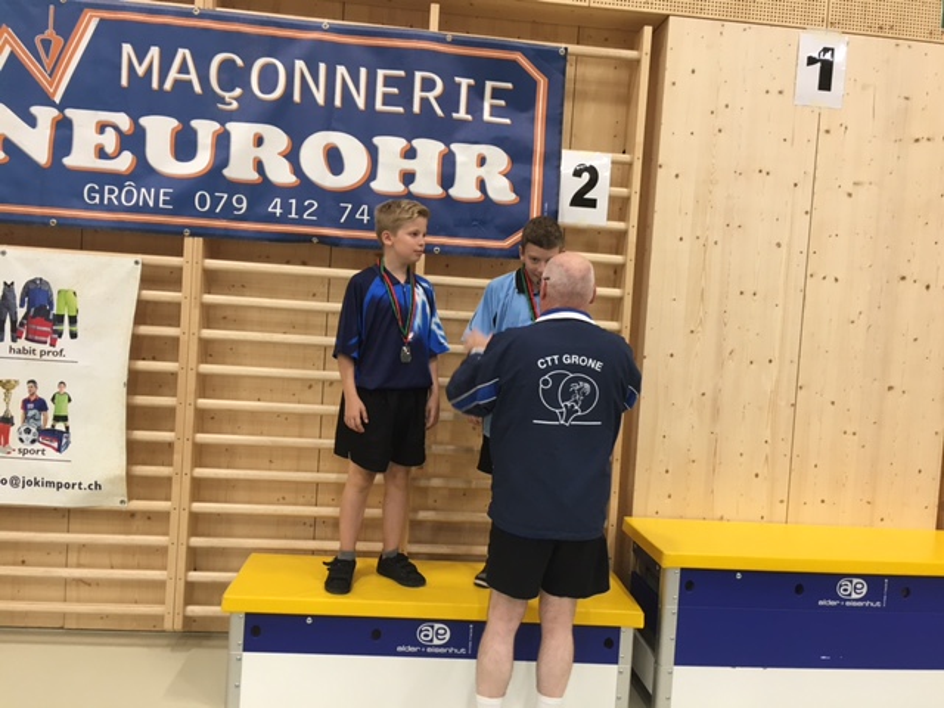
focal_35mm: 29
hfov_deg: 61.7
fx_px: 791
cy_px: 354
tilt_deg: -1.4
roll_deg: -3.4
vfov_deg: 48.2
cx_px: 472
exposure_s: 1/33
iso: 125
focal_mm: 4.15
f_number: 2.2
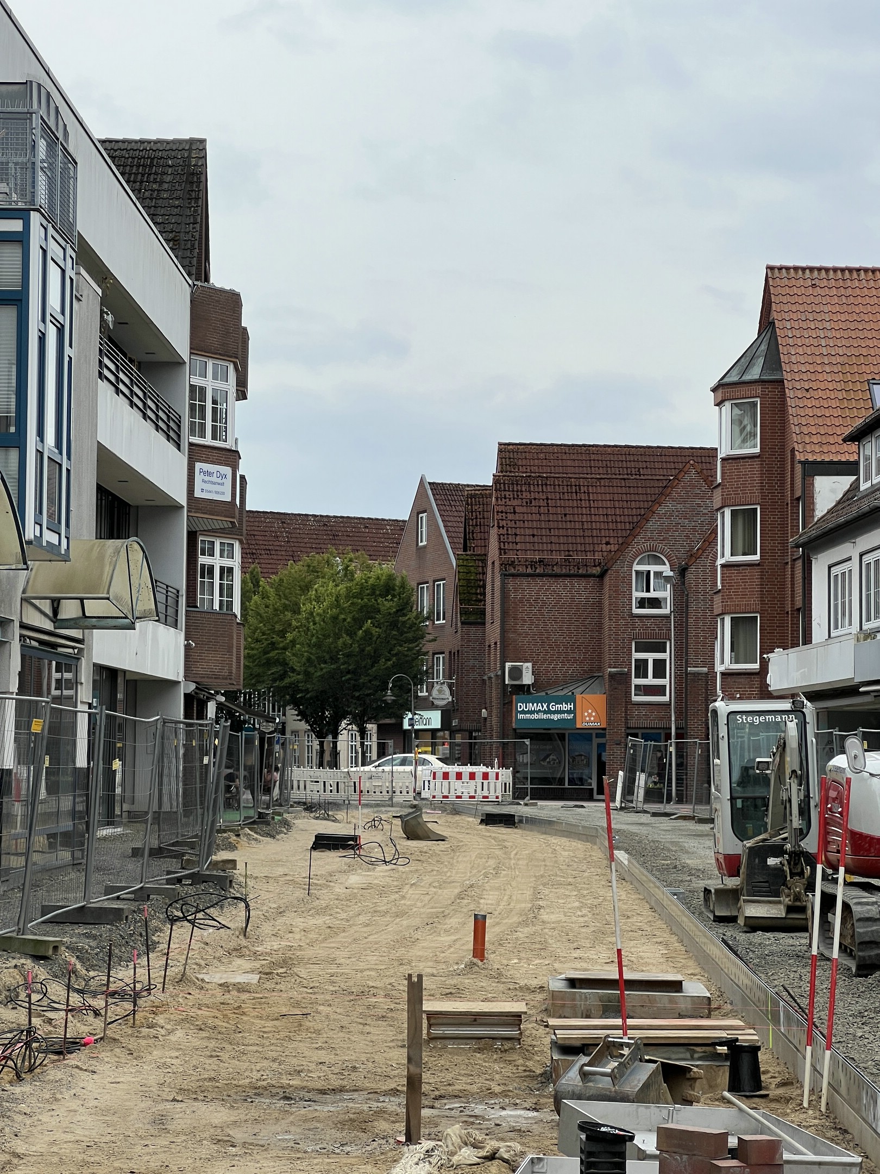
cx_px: 440
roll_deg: -0.2
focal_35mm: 77
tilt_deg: +5.0
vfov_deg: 25.3
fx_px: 2610
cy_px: 587
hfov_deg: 19.1
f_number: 2.8
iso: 32
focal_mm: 9
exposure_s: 1/416
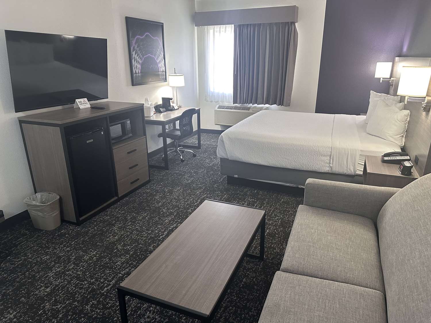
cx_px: 216
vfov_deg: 56.8
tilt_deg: -18.4
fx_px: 299
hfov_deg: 71.6
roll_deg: +0.8
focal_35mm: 24
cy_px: 162
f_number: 1.78
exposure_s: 1/60
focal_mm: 6.86
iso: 320
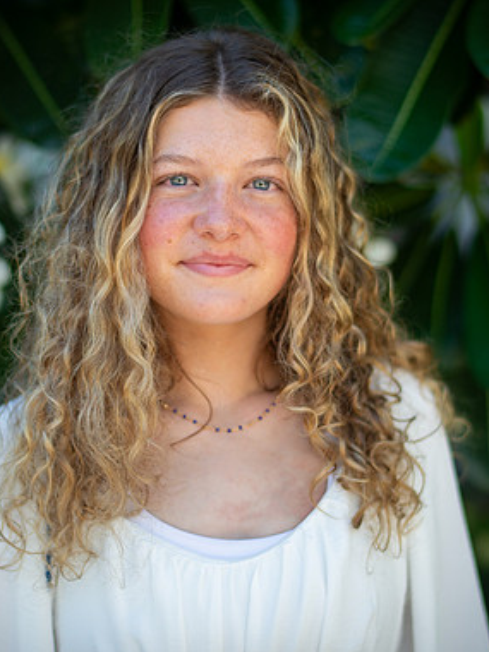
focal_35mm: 85
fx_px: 1601
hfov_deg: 17.3
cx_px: 187
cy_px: 329
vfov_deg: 23.0
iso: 125
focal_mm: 58
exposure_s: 1/200
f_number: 2
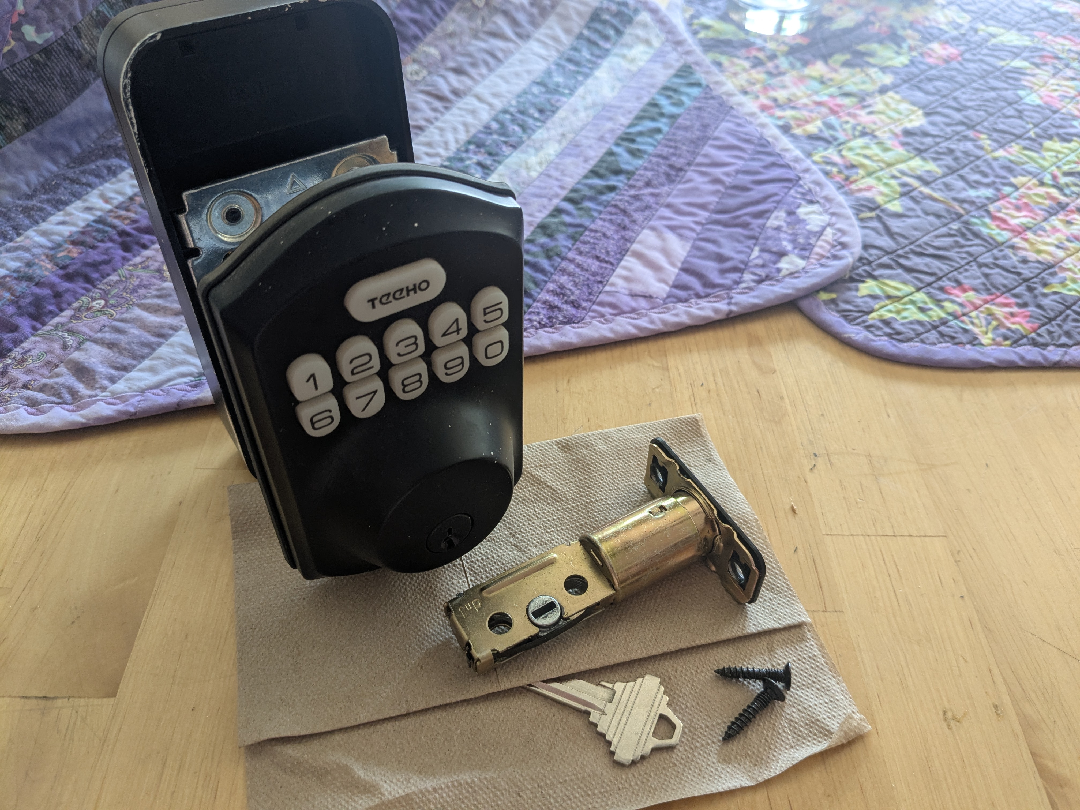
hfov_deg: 65.3
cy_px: 405
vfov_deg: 51.4
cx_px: 540
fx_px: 842
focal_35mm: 27
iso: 94
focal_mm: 4.38
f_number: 1.73
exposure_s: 1/24
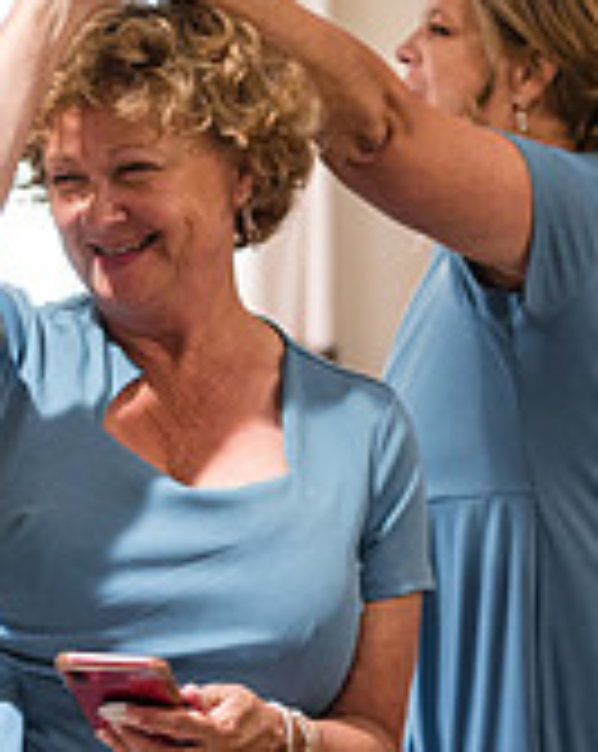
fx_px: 3128
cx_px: 137
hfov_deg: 10.9
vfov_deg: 13.7
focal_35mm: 141
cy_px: 411
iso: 1000
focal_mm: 35
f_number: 1.8
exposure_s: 1/200
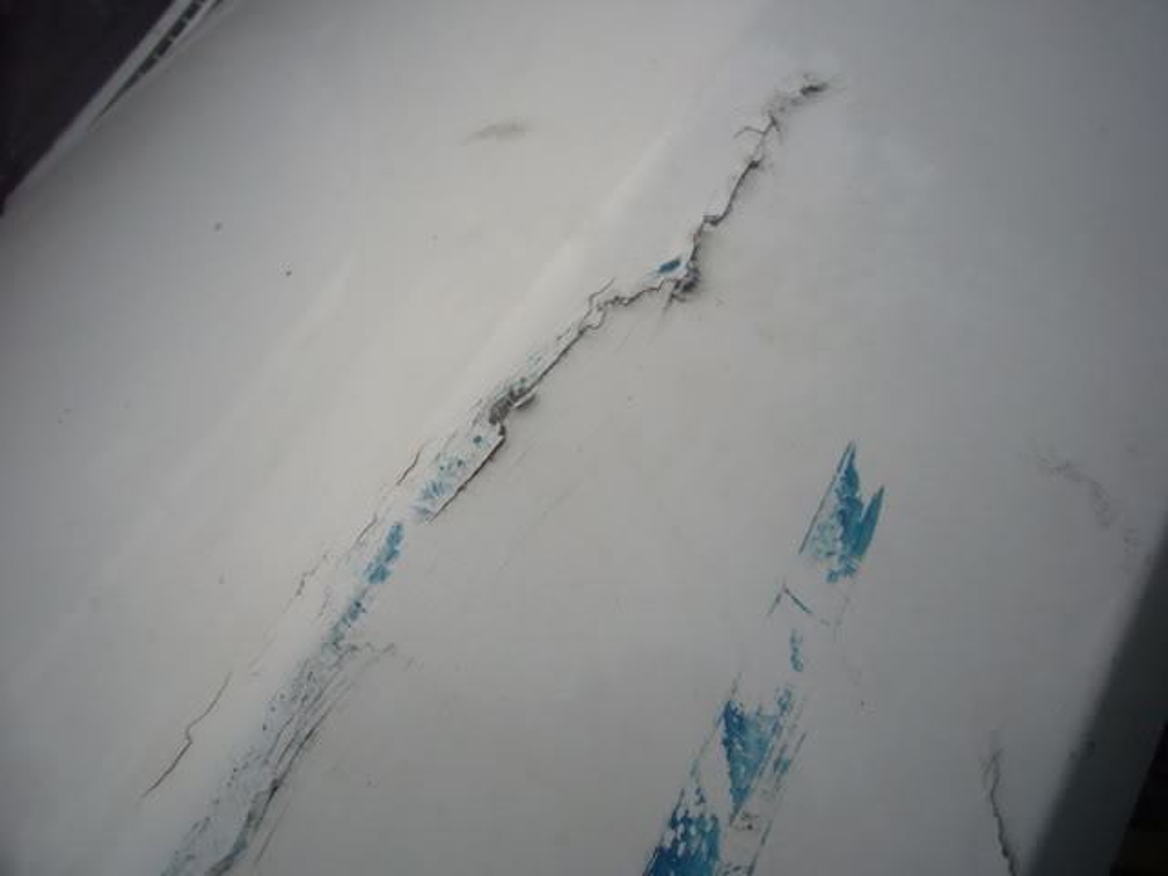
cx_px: 584
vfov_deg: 49.7
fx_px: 945
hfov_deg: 63.4
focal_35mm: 28
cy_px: 438
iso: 125
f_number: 2.8
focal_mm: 4.6
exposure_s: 1/15
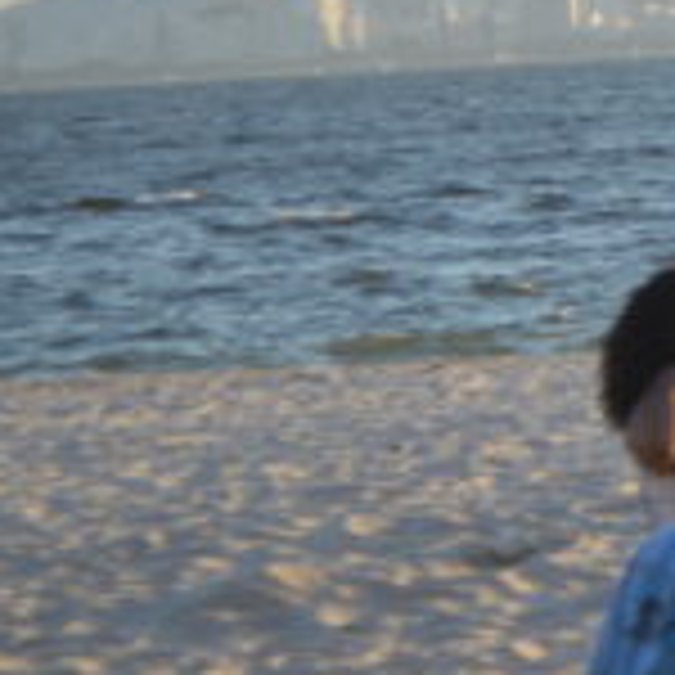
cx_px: 1197
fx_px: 6170
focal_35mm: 280
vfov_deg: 6.3
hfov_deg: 6.1
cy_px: 513
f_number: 6.3
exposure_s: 1/160
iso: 100
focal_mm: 55
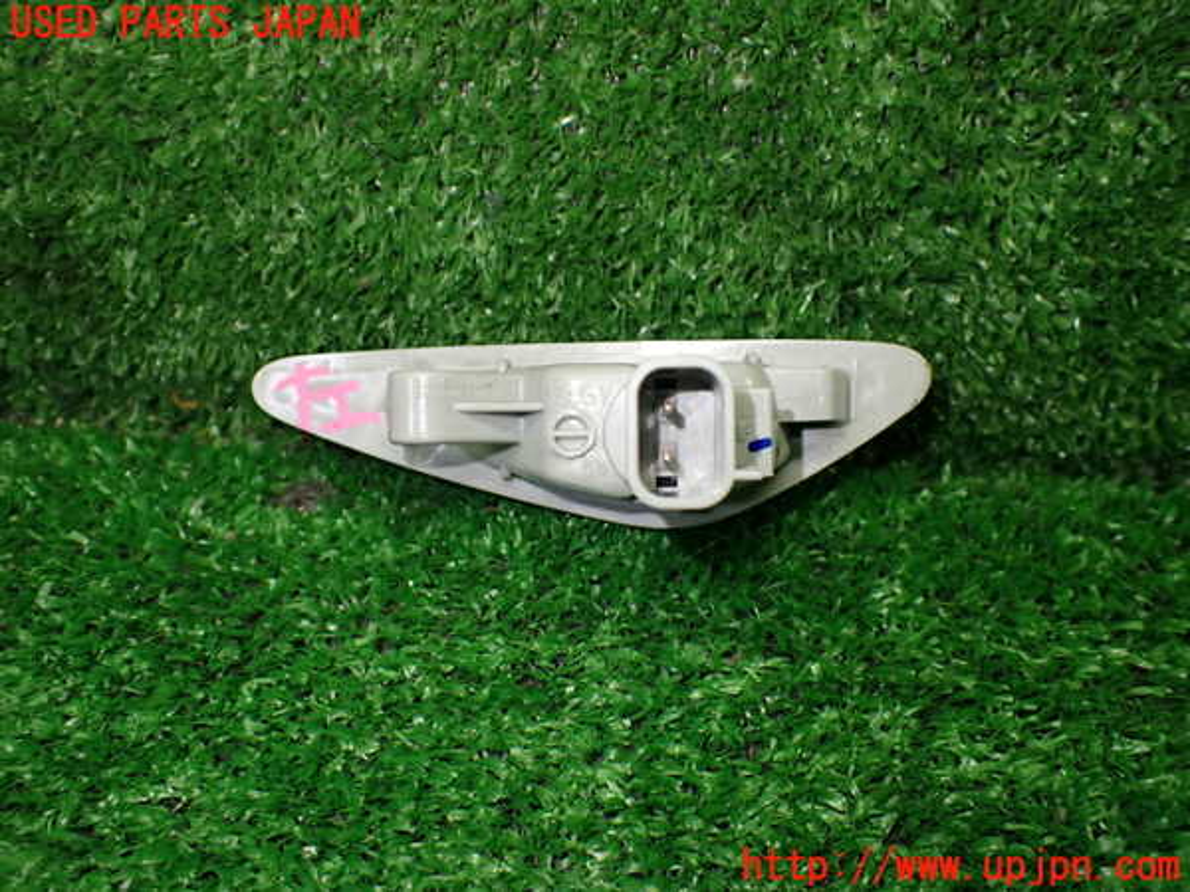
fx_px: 1031
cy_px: 446
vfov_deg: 46.8
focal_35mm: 30
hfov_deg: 60.0
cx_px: 595
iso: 320
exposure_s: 1/125
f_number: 2.3
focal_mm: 5.4
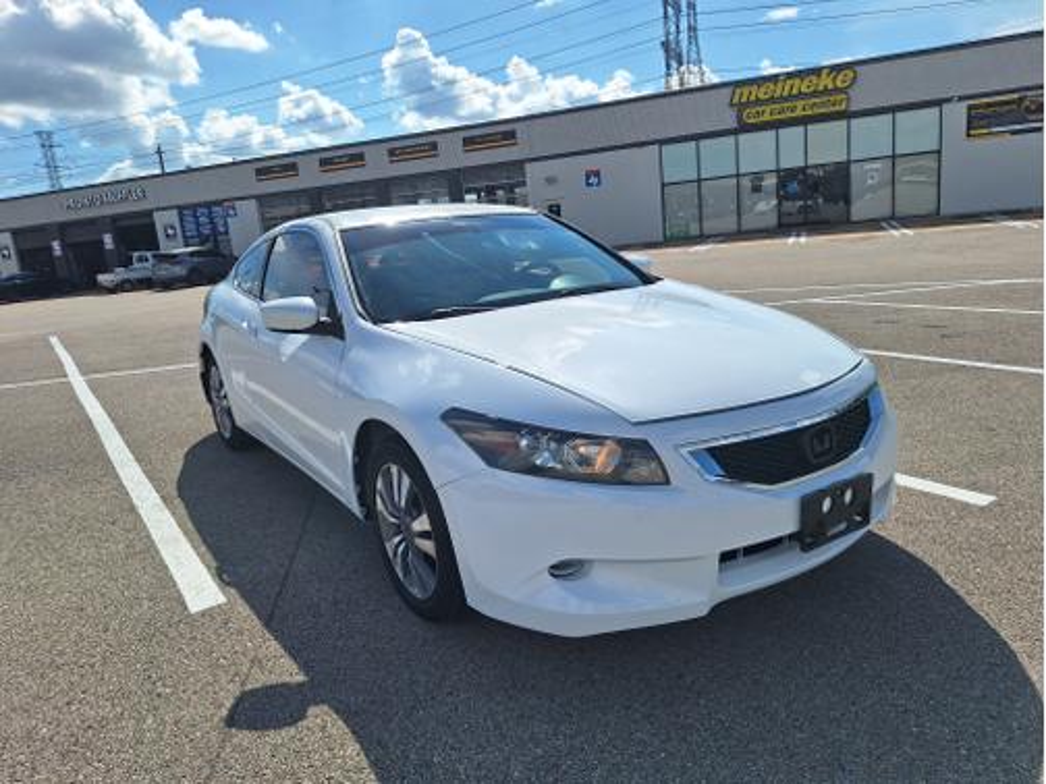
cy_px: 392
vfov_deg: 58.9
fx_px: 695
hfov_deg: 73.9
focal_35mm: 23
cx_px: 523
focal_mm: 5.54
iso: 40
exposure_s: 1/5525
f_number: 1.8
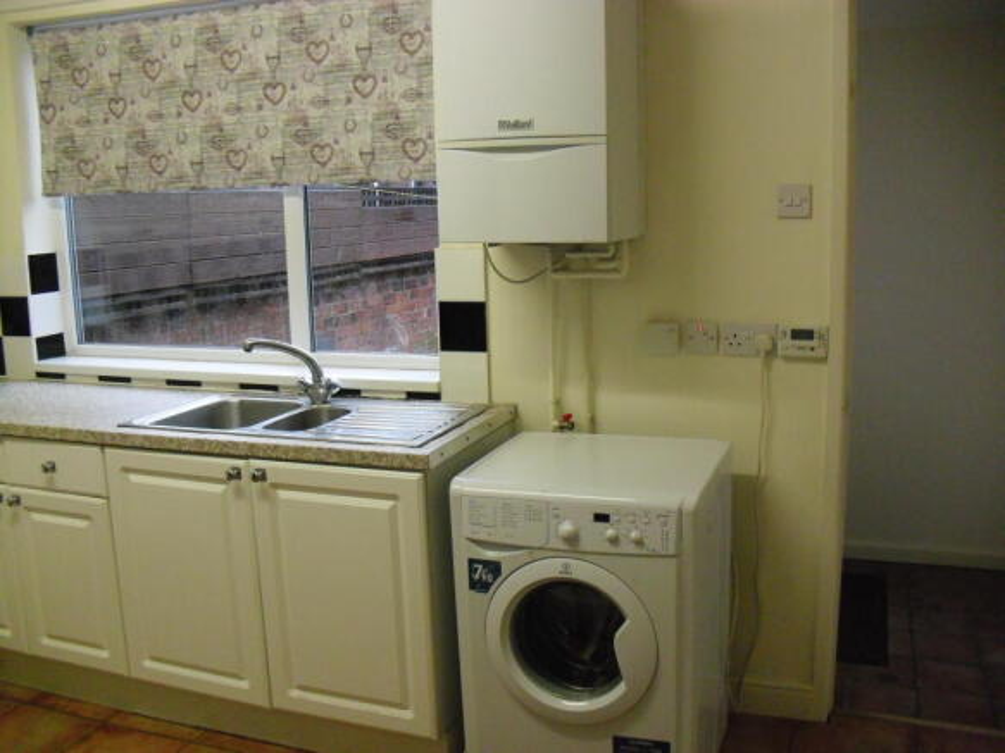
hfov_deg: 51.4
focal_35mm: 36
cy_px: 376
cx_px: 502
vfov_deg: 39.6
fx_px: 1045
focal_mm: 6.3
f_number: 3.1
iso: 400
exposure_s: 1/60
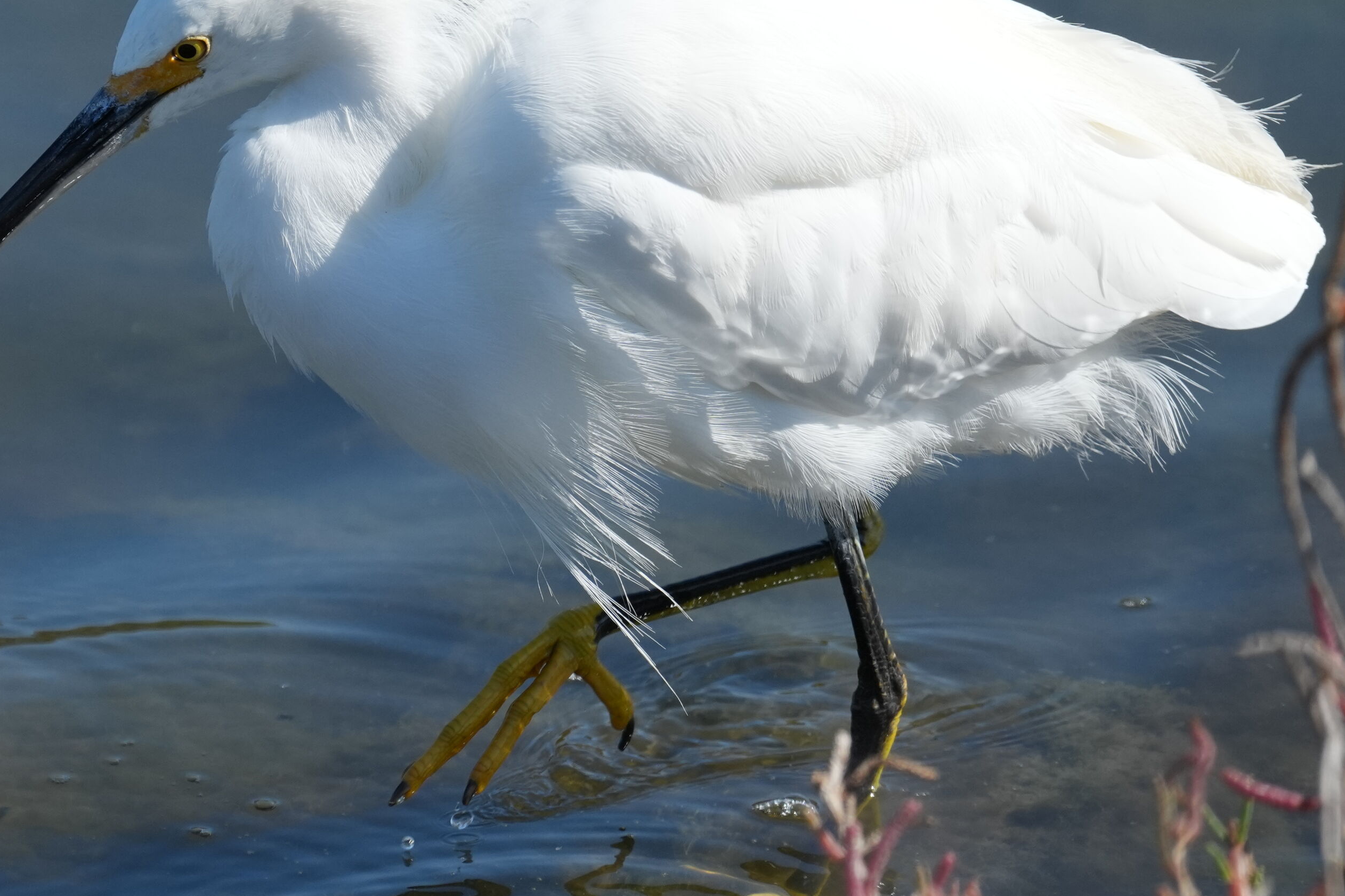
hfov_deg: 1.4
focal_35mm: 1438
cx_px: 295
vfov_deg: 1.0
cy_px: 494
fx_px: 53715
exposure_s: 1/1600
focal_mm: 560
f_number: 6.3
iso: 500
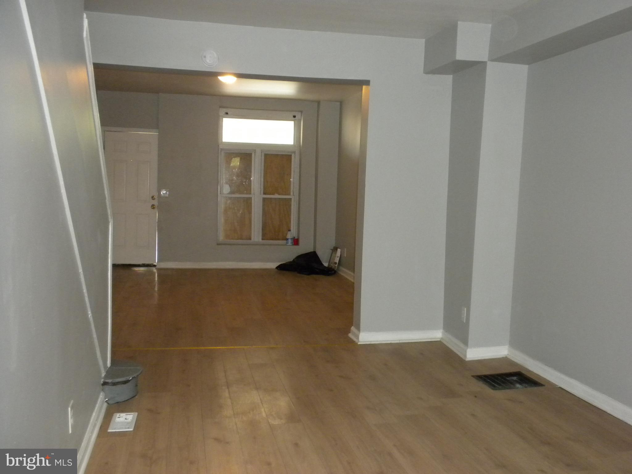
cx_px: 316
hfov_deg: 50.1
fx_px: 676
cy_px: 237
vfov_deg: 38.7
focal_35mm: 37
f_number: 3.5
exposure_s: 1/30
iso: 400
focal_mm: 6.6
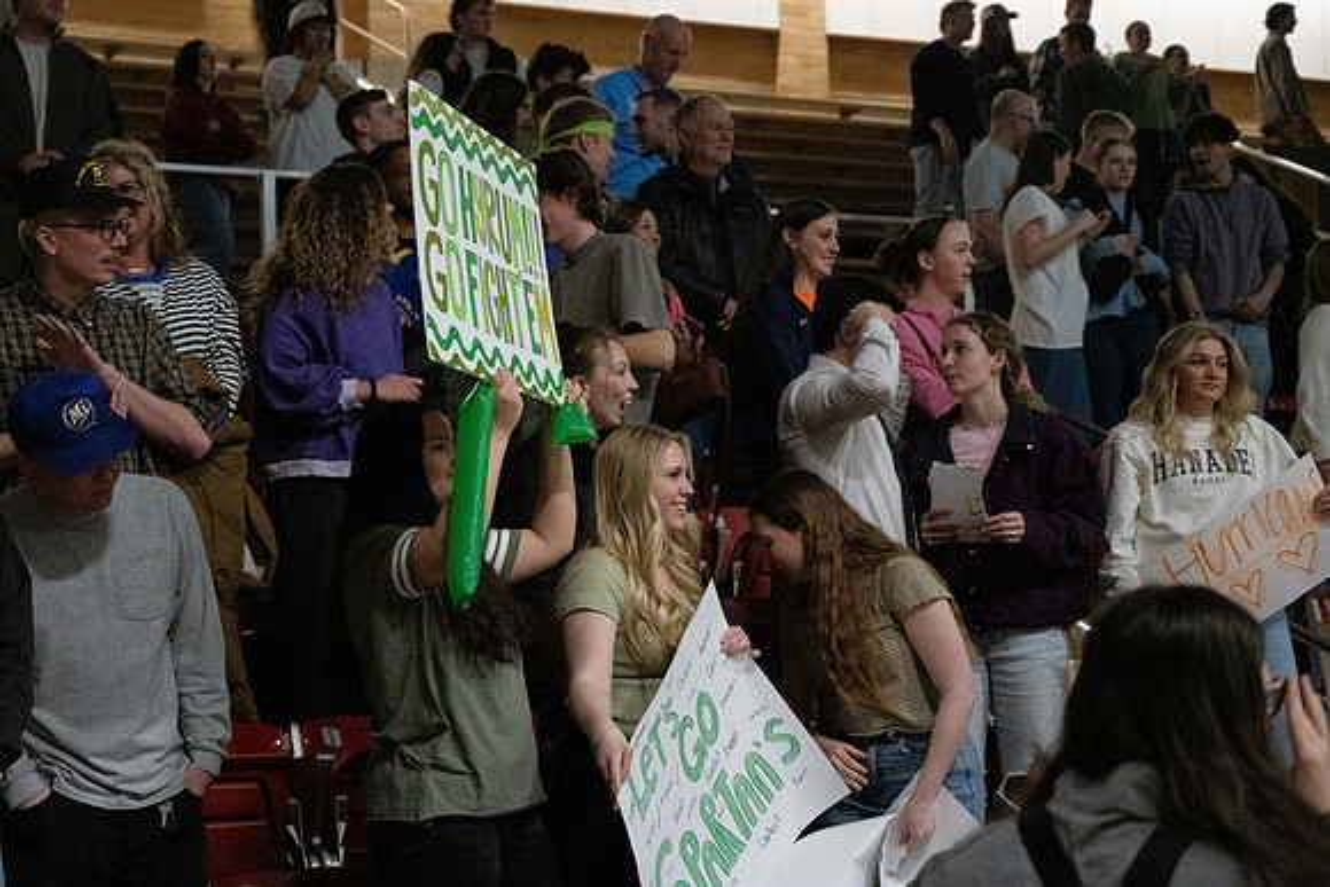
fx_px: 2639
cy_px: 421
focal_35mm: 71
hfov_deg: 28.3
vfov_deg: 19.1
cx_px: 576
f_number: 4
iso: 8000
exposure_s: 1/400
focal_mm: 63
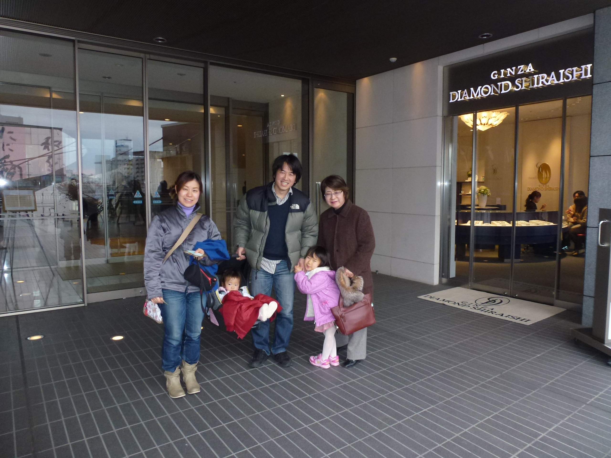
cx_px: 306
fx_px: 424
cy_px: 229
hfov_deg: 71.6
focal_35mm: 24
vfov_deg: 56.8
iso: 250
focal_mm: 4.3
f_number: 3.3
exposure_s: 1/60
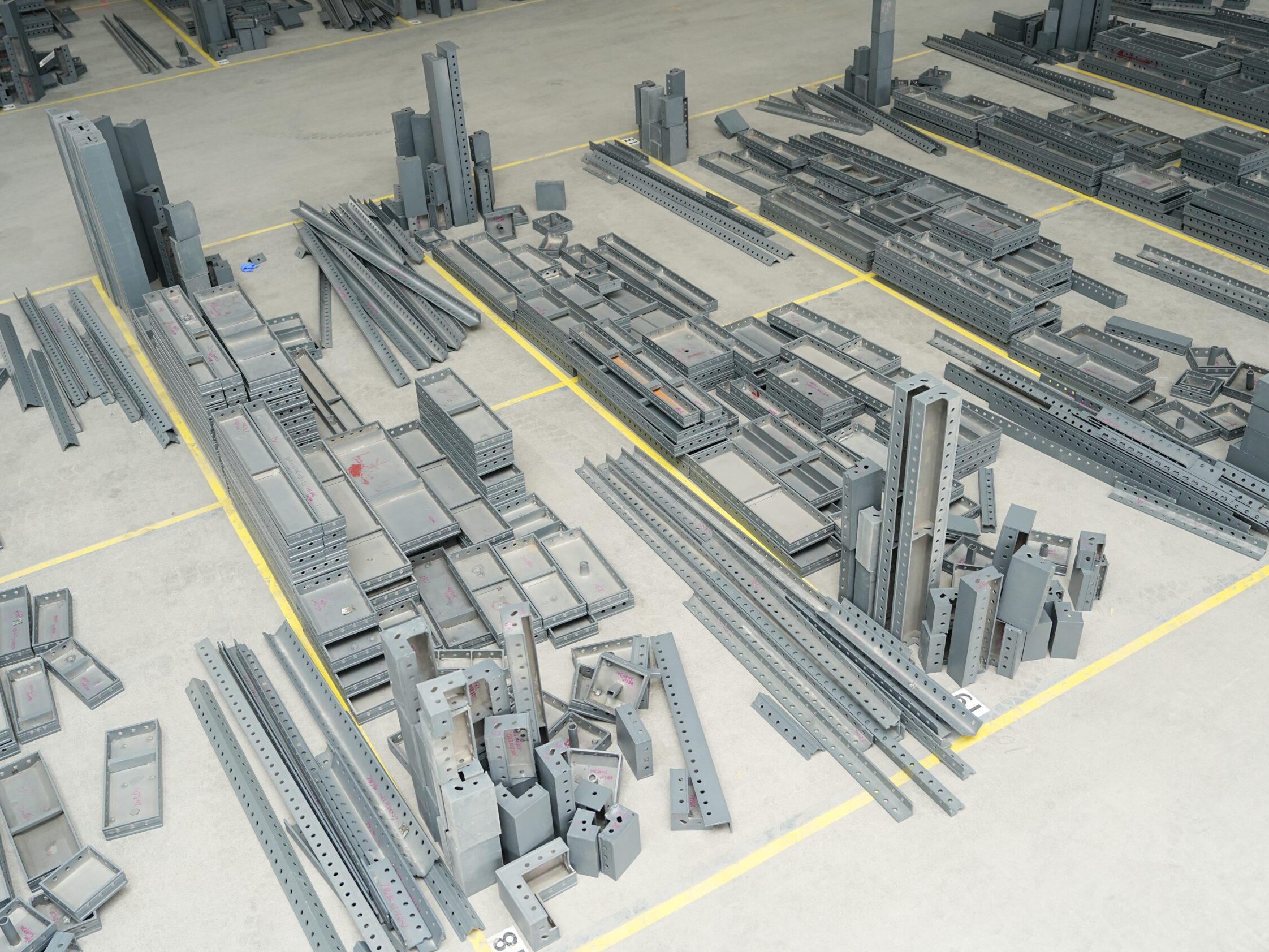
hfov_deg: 53.9
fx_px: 1246
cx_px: 610
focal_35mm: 34
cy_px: 475
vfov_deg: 41.8
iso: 1000
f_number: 3.2
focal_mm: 31
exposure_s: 1/160
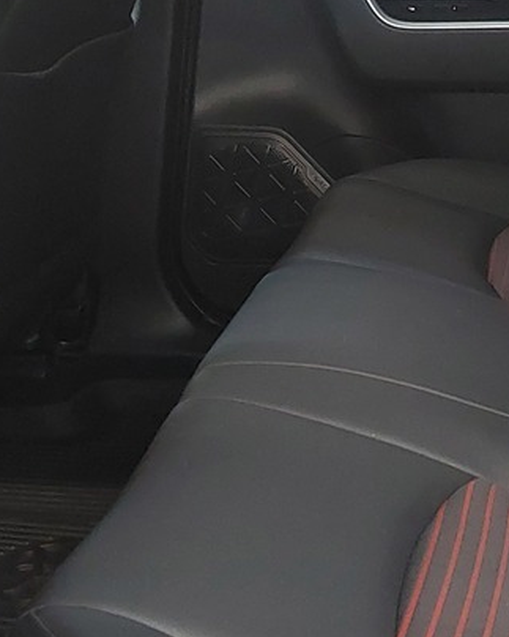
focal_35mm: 87
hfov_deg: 17.6
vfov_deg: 21.9
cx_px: 306
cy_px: 232
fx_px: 1639
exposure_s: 1/25
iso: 1000
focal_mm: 5.23
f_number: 1.8
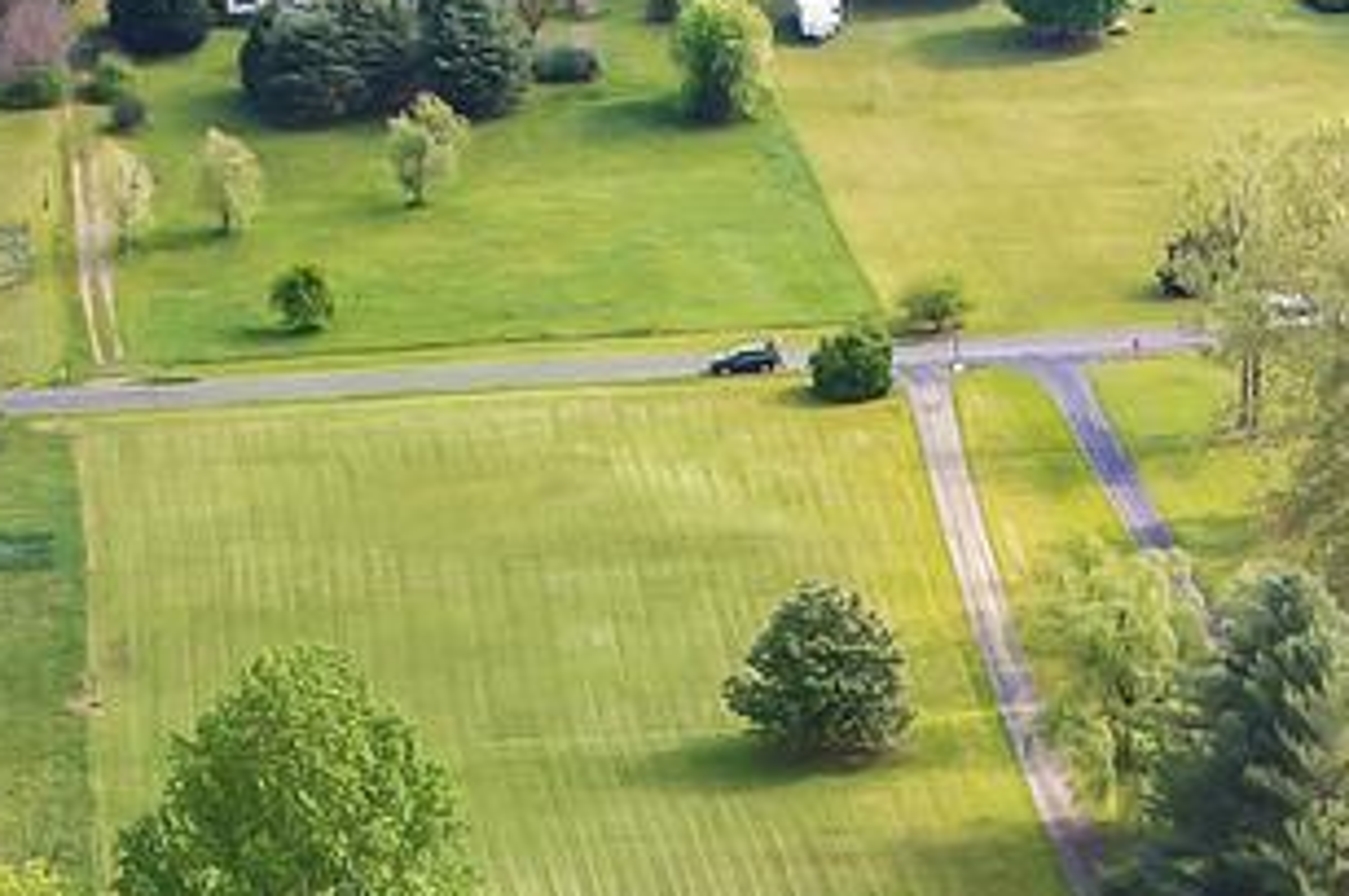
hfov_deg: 13.9
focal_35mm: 147
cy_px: 1746
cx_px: 962
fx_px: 5502
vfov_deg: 8.8
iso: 100
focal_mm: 8.38
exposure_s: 1/350
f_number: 2.8
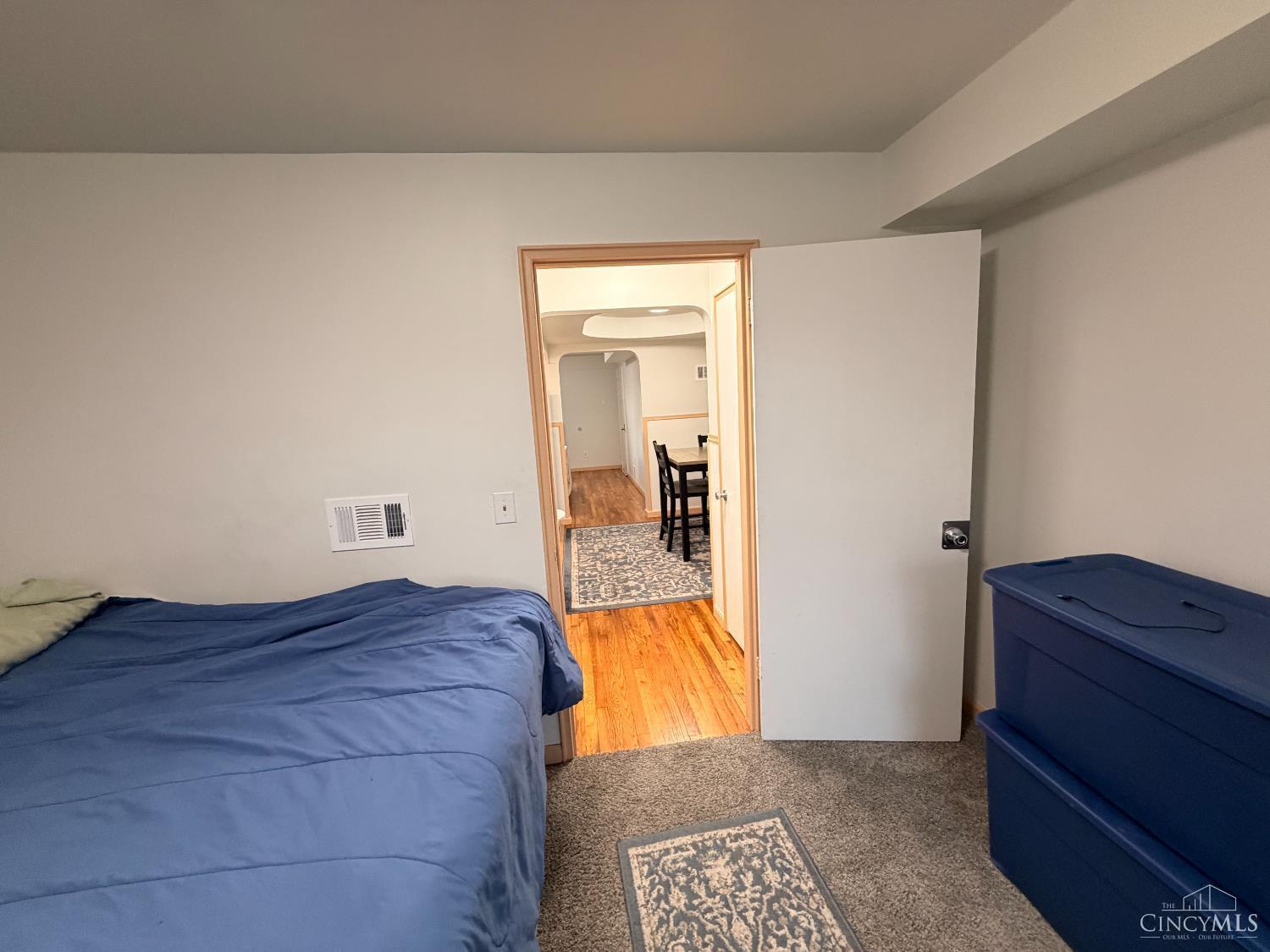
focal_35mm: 14
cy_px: 476
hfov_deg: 102.1
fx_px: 514
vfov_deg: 85.7
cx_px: 635
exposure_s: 1/60
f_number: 2.2
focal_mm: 2.22
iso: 320
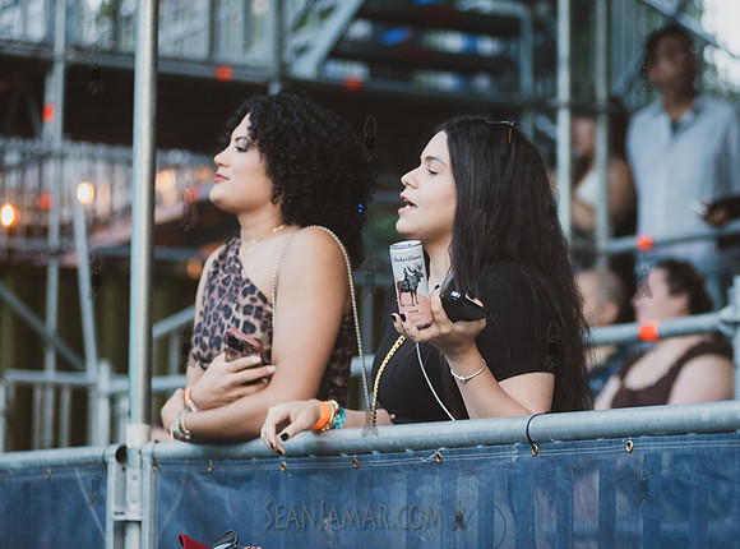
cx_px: 447
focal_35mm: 117
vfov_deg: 12.6
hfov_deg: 16.9
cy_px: 251
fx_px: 2488
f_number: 2.8
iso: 3200
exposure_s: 1/200
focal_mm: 100
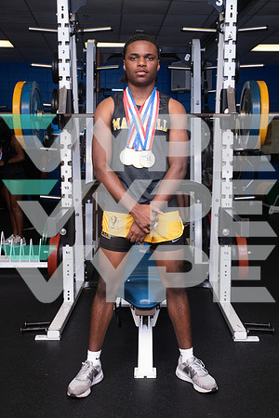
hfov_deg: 30.5
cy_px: 209
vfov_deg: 44.5
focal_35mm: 44
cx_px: 140
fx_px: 511
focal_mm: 44
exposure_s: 1/400
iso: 500
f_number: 6.3
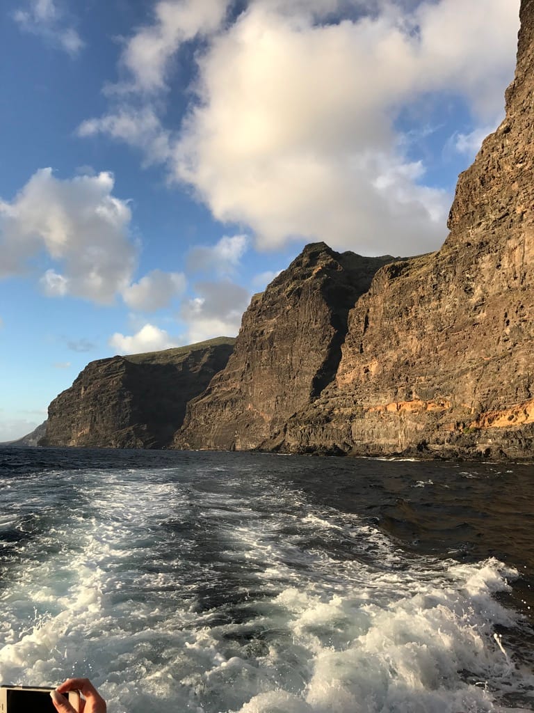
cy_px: 356
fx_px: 576
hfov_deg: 49.7
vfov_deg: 63.4
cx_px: 267
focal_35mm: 28
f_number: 1.8
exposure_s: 1/1212
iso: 20
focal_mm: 3.99
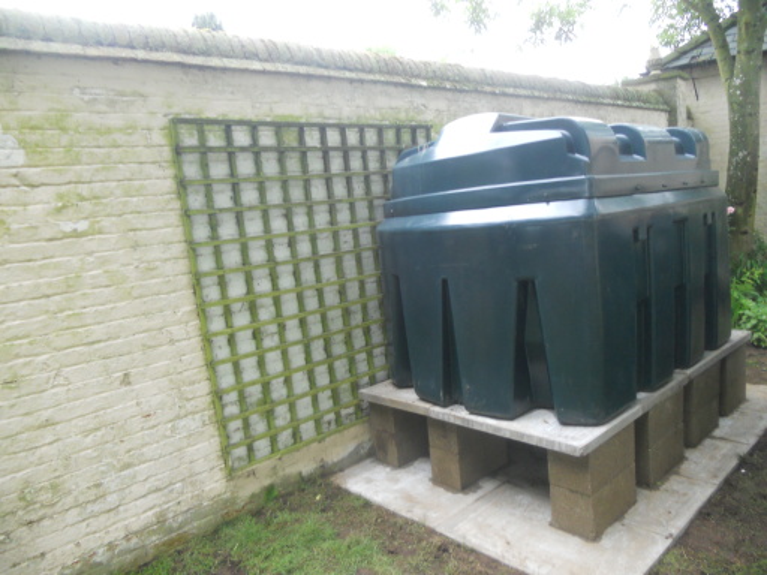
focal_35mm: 27
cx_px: 384
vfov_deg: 51.4
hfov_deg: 65.3
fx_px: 598
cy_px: 288
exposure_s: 1/30
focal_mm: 4.9
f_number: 3.2
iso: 200
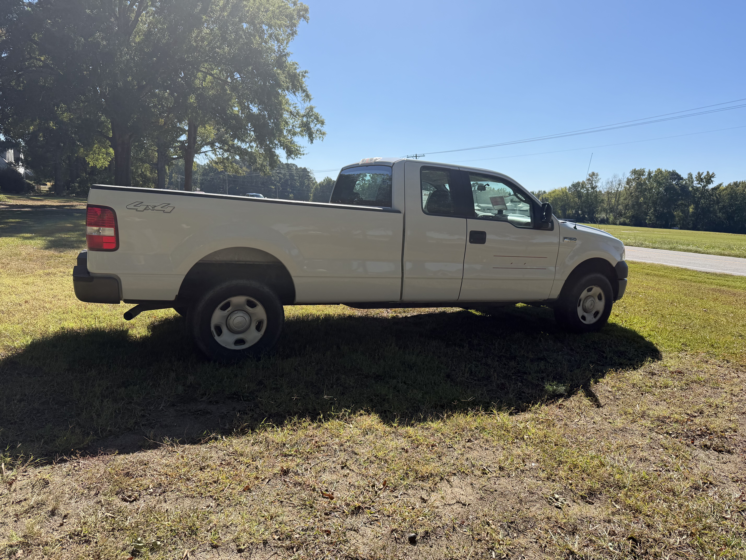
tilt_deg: -9.0
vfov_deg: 56.8
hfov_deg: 71.6
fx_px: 517
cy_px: 280
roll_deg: -3.3
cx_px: 373
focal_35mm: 24
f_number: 1.78
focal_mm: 6.76
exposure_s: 1/3759
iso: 80
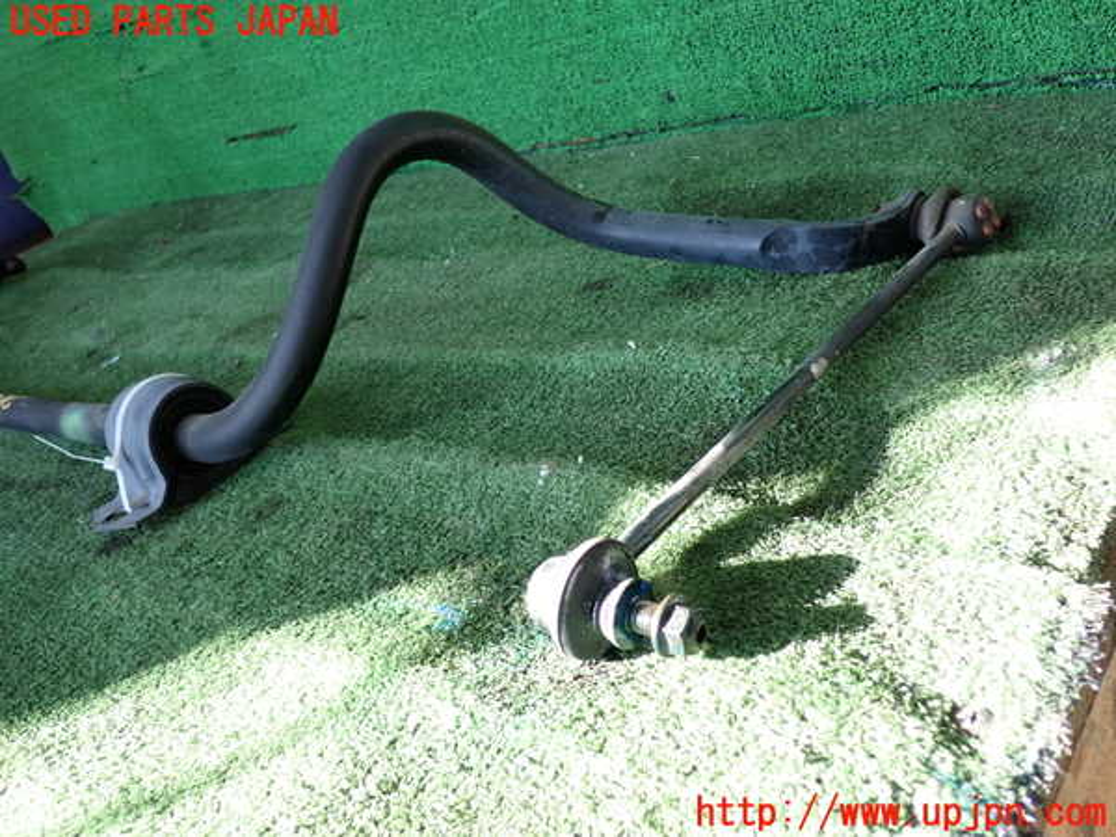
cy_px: 418
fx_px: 1032
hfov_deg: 56.8
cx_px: 558
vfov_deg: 44.2
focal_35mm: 32
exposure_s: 1/125
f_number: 2.4
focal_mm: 5.79
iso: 160
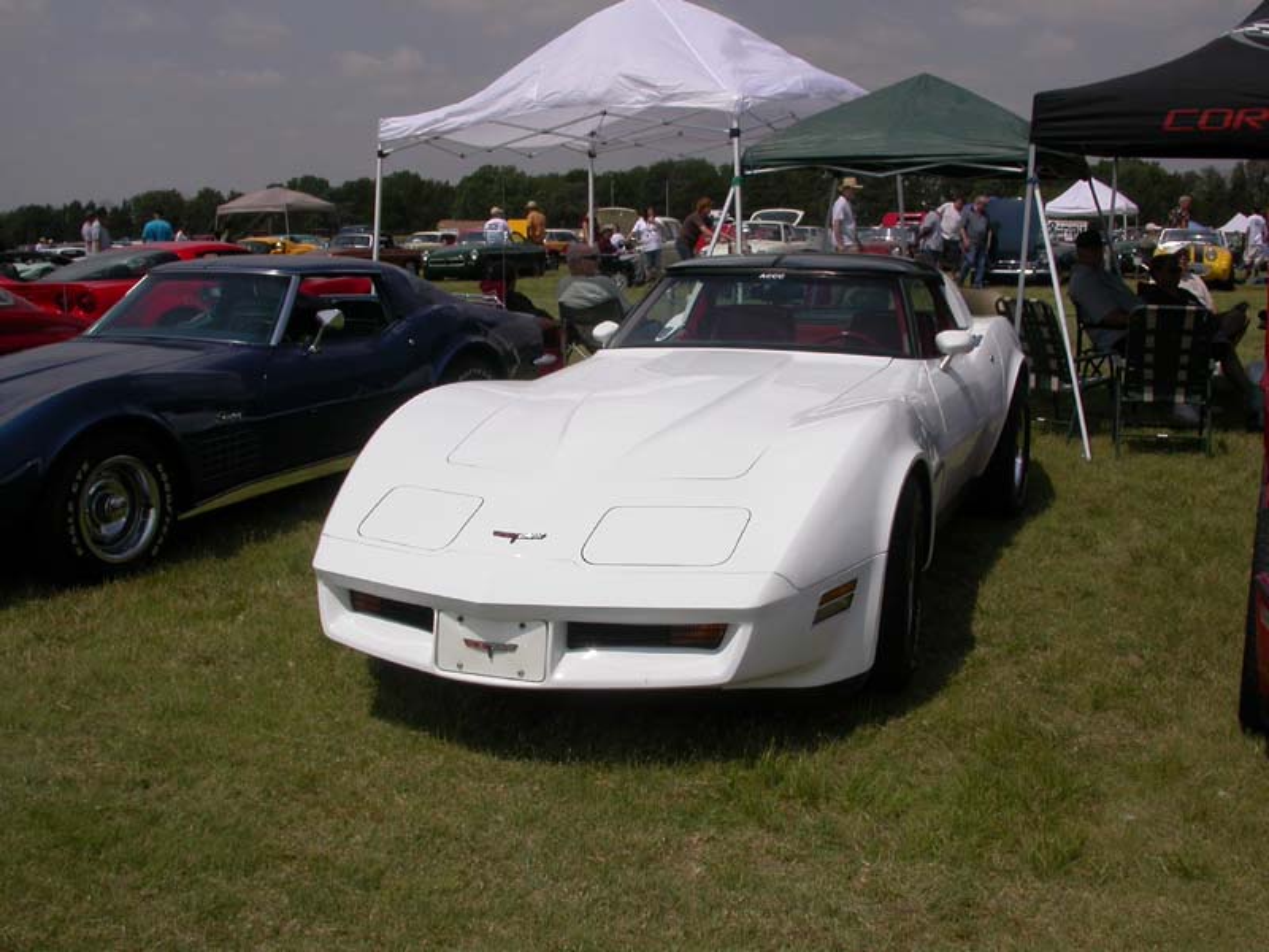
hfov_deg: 49.0
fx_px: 1393
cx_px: 634
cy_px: 476
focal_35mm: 38
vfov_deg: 37.7
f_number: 7.5
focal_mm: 7.85
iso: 100
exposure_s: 1/1057
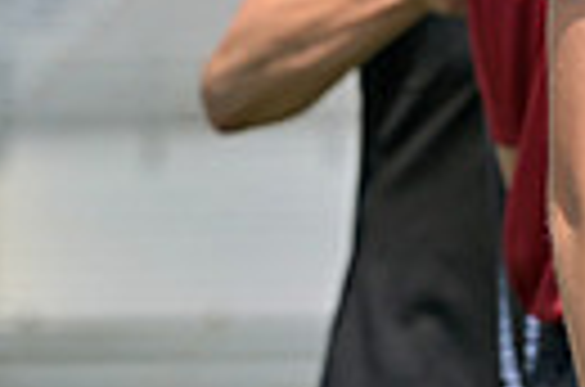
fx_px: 7473
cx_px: 1300
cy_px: -290
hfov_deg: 4.4
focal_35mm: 461
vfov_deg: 3.0
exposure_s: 1/640
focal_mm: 103
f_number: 6.3
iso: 125
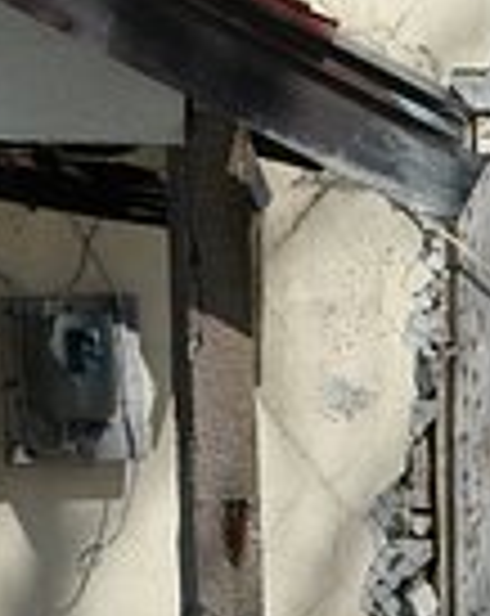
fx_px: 6052
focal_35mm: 333
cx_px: -58
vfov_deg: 5.8
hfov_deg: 4.6
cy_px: -81
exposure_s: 1/500
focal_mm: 63
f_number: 9
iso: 200
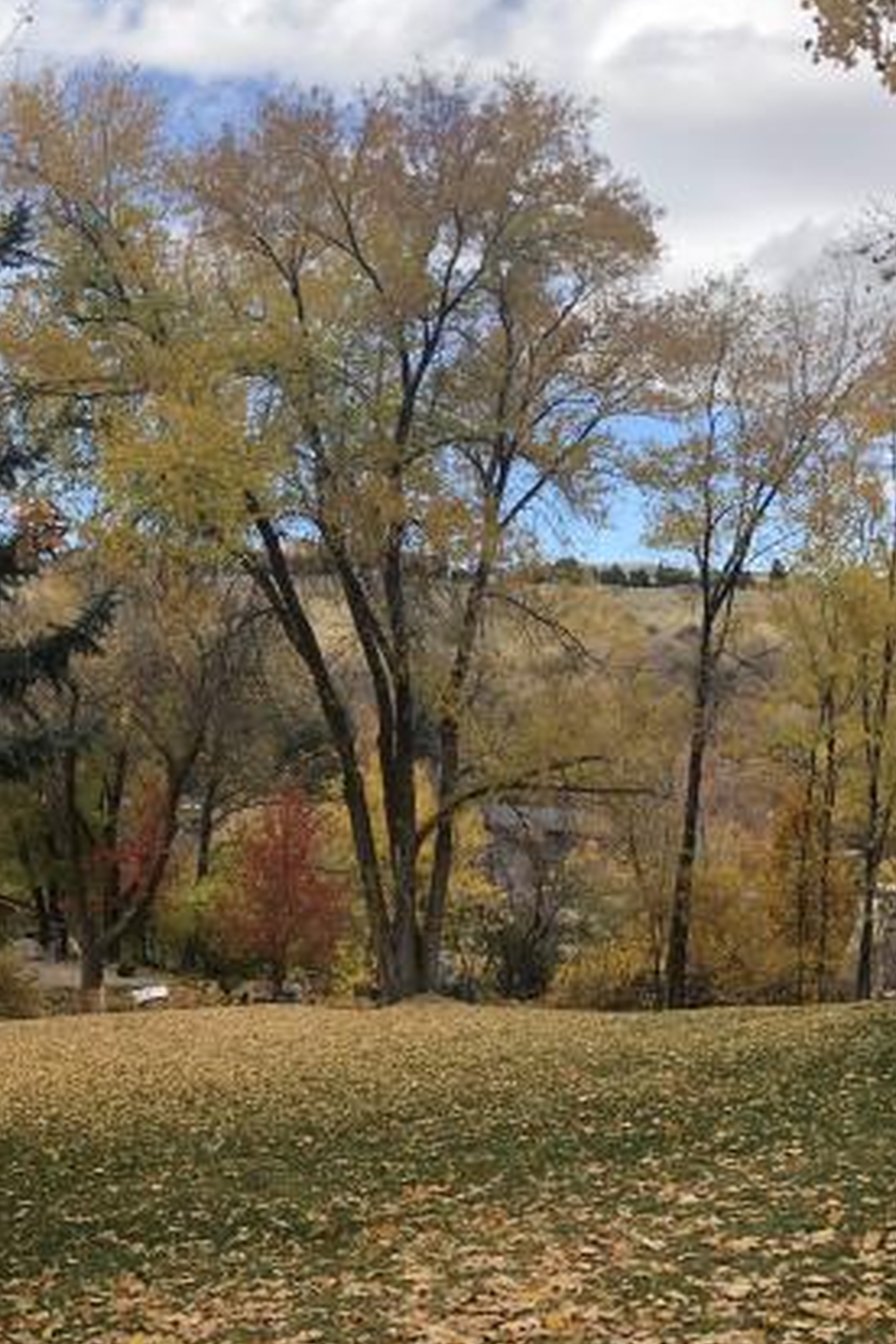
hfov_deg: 29.5
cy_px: 601
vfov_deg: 43.5
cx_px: 247
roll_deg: -1.8
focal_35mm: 45
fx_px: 1680
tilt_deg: +4.0
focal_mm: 4
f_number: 1.8
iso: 20
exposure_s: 1/695
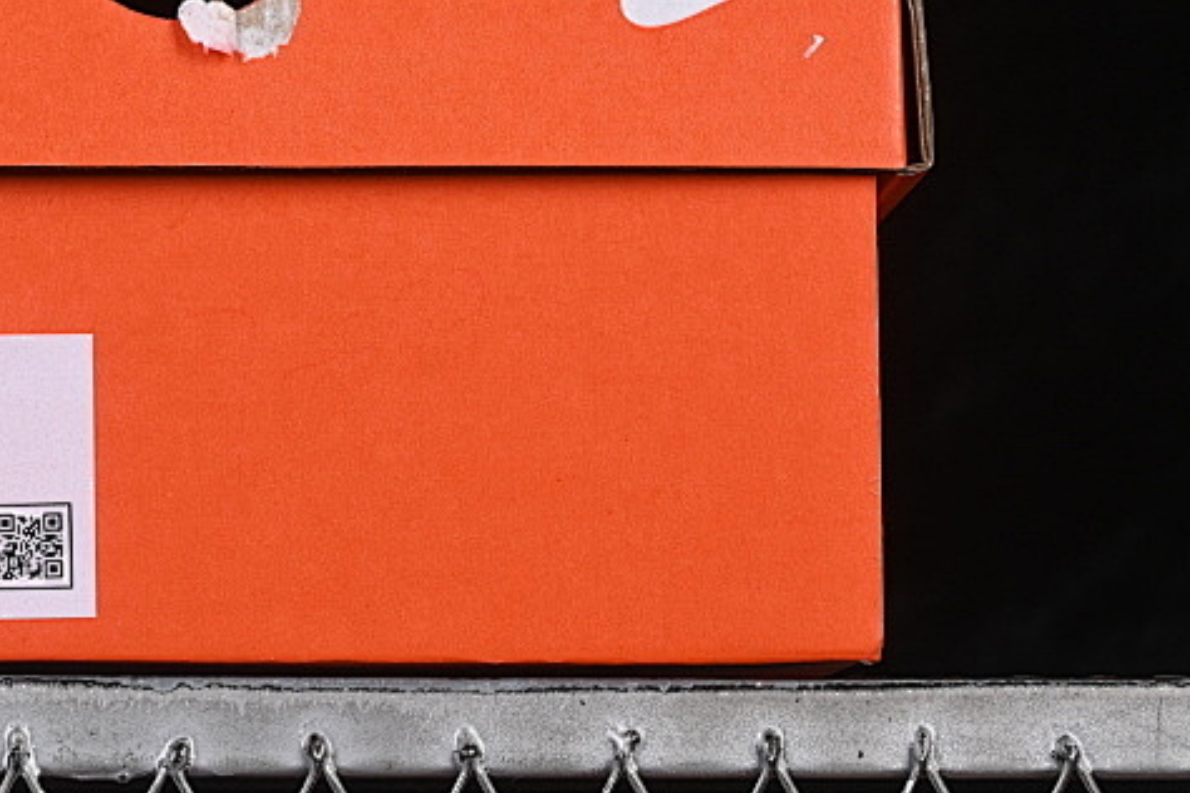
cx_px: 203
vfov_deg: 8.0
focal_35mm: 171
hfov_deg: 12.0
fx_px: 5652
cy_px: 110
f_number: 8
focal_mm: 50
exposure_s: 1/80
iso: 160
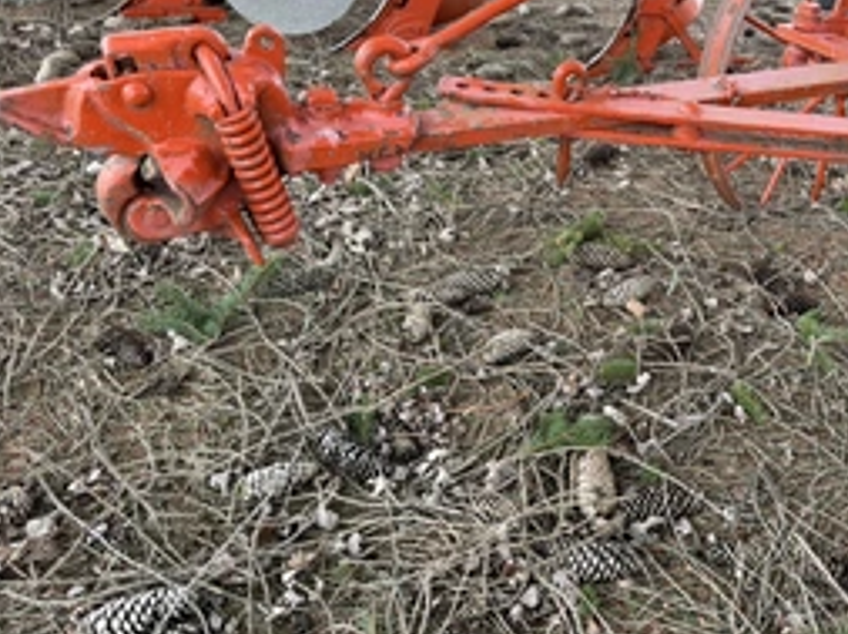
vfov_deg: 37.5
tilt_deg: -27.8
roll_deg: -5.6
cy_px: 258
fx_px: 930
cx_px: 610
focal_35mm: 38
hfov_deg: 47.6
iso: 64
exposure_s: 1/137
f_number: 1.78
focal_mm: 6.76
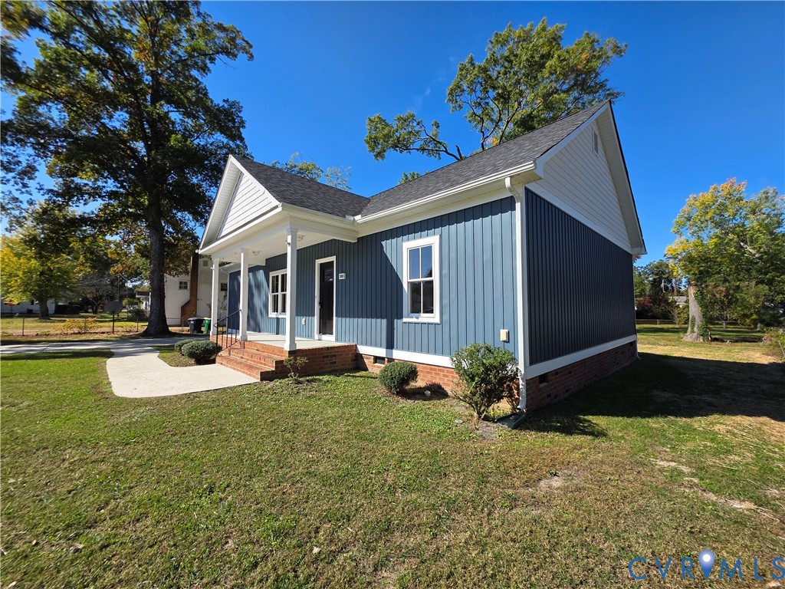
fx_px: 295
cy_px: 294
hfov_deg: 106.2
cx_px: 392
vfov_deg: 89.9
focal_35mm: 13
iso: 50
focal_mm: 2.2
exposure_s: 1/2000
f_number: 1.9
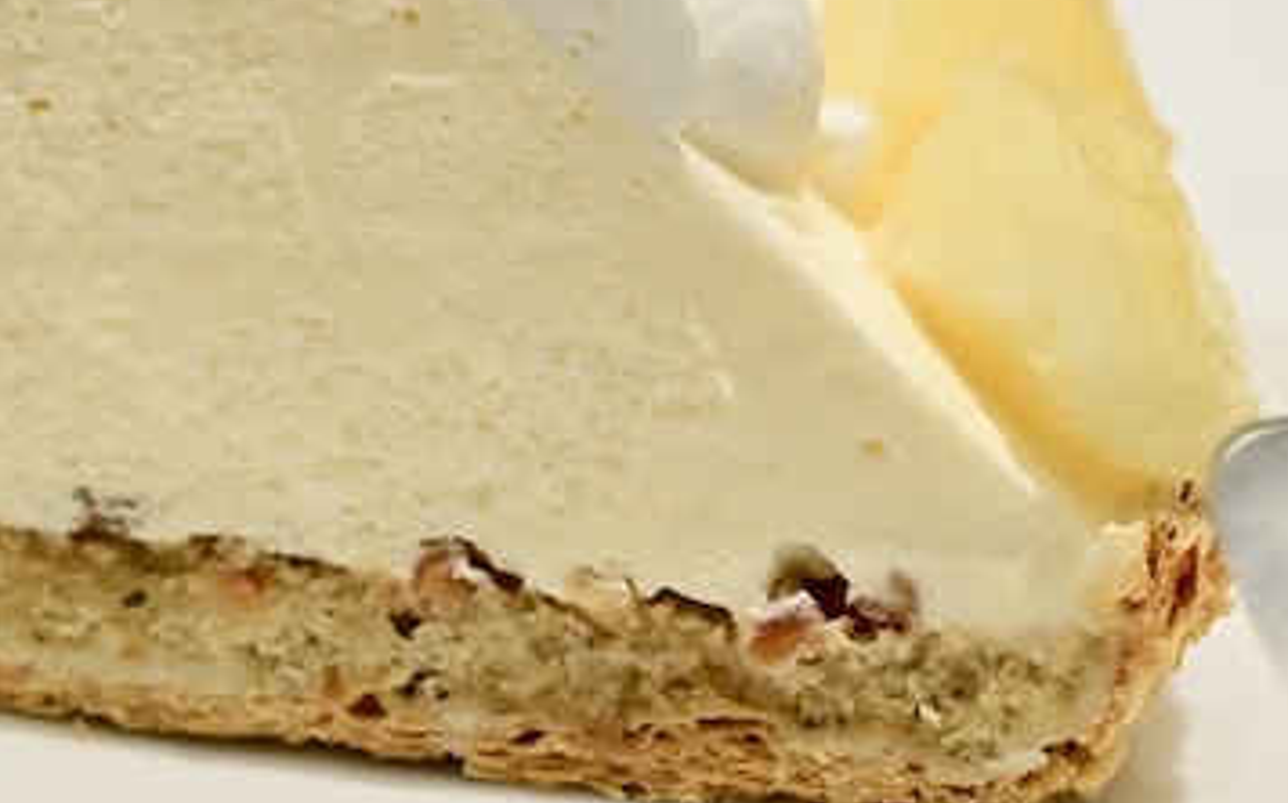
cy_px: 20
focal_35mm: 172
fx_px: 6034
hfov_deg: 12.2
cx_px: 463
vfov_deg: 7.6
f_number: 5
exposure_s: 1/1000
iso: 6400
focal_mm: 60
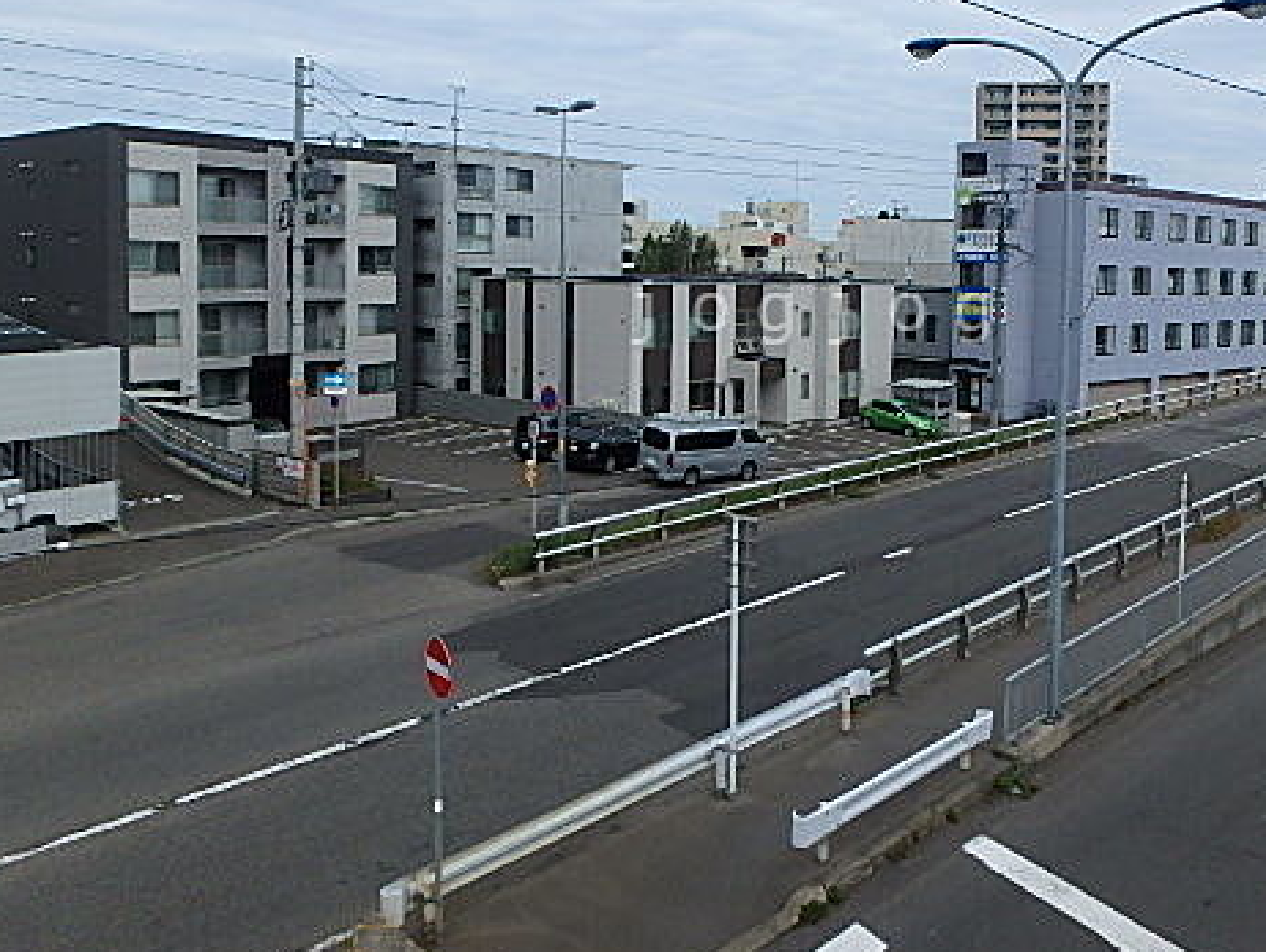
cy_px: 312
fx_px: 1061
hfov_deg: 60.5
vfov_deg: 47.4
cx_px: 818
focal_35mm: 29
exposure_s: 1/640
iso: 125
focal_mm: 3.7
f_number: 6
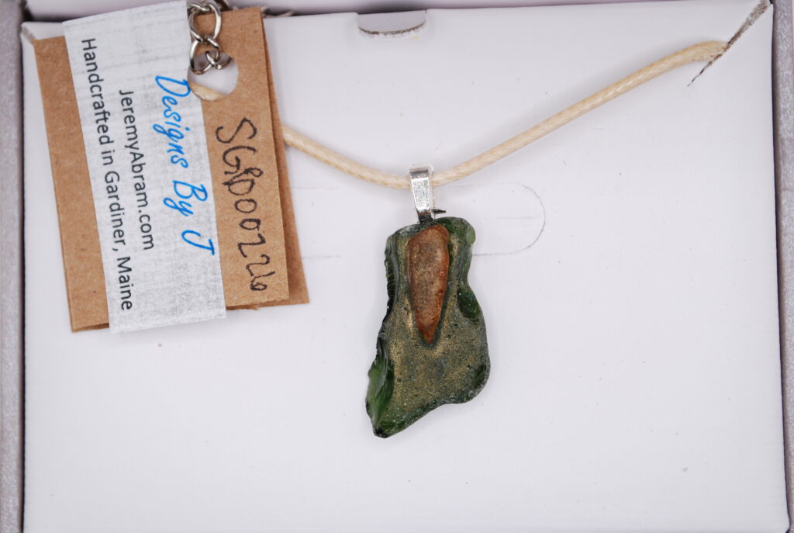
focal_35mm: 82
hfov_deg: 24.6
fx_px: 1823
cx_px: 397
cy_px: 266
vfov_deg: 16.6
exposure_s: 1/40
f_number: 7.1
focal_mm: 55
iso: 100
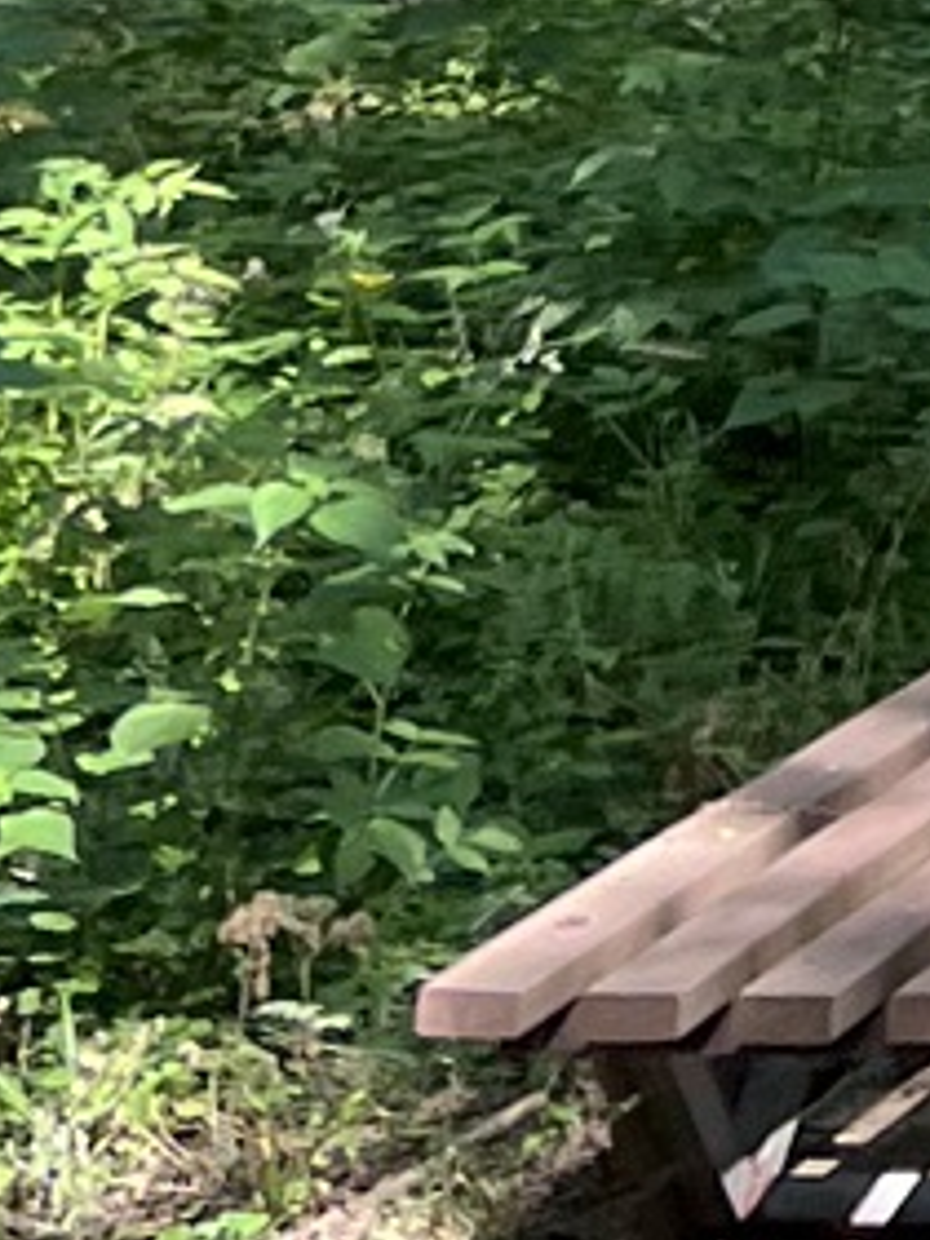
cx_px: 3038
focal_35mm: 186
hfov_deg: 7.0
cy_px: -2542
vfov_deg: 8.7
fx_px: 6663
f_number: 1.5
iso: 40
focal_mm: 5.7
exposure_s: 1/190
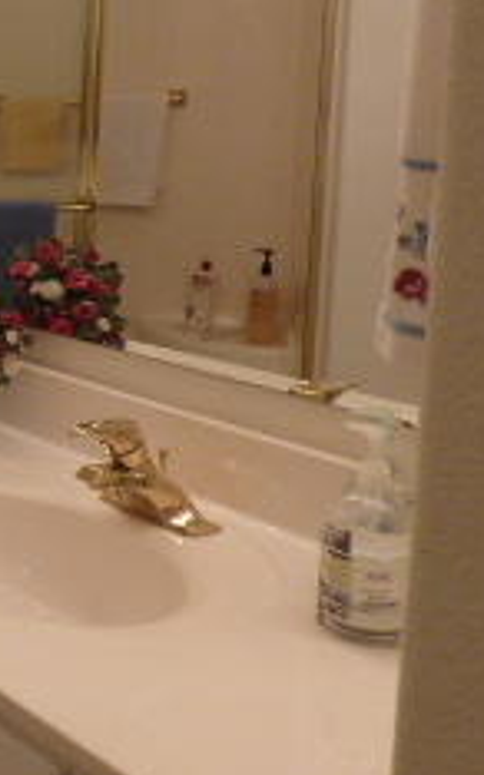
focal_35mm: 58
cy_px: 288
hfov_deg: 17.7
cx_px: -401
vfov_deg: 34.9
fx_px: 1226
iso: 200
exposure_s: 1/60
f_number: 2.8
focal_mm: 3.58
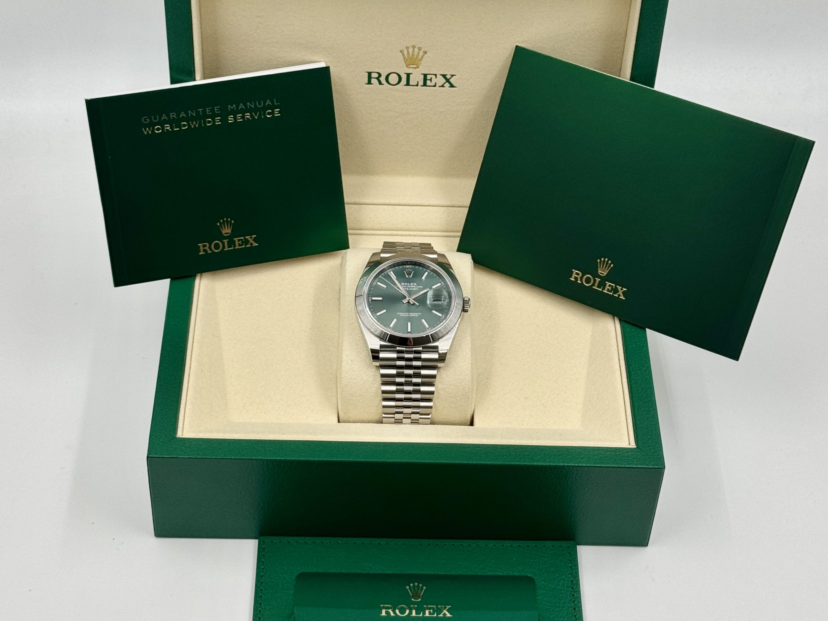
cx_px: 414
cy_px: 310
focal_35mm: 37
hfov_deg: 50.1
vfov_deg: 38.7
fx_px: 885
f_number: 1.78
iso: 64
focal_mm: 6.76
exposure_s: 1/428
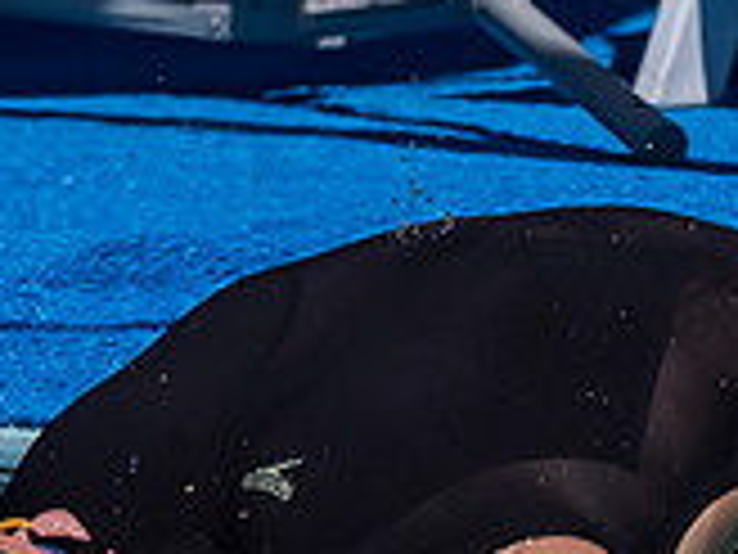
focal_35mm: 3819
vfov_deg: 0.4
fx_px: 81420
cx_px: 400
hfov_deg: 0.5
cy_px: 145
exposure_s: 1/2000
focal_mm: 300
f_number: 7.1
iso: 250
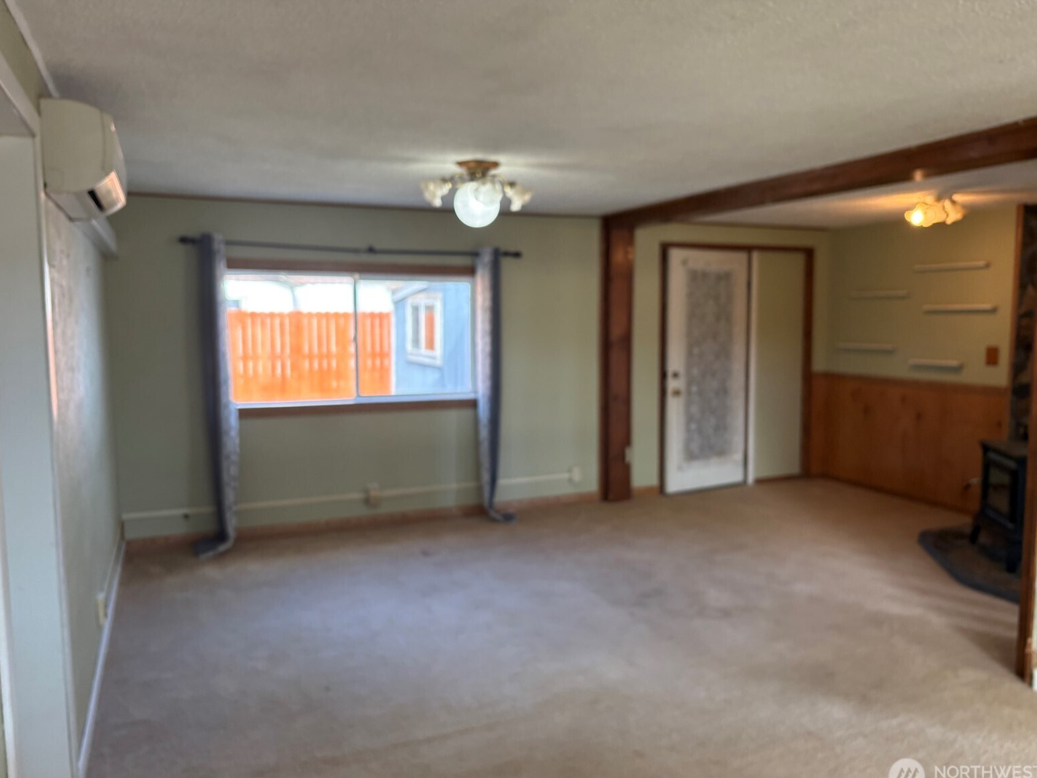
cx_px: 525
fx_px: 809
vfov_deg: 51.4
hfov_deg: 65.3
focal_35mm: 27
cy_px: 400
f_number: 1.6
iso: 125
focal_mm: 5.96
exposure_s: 1/120
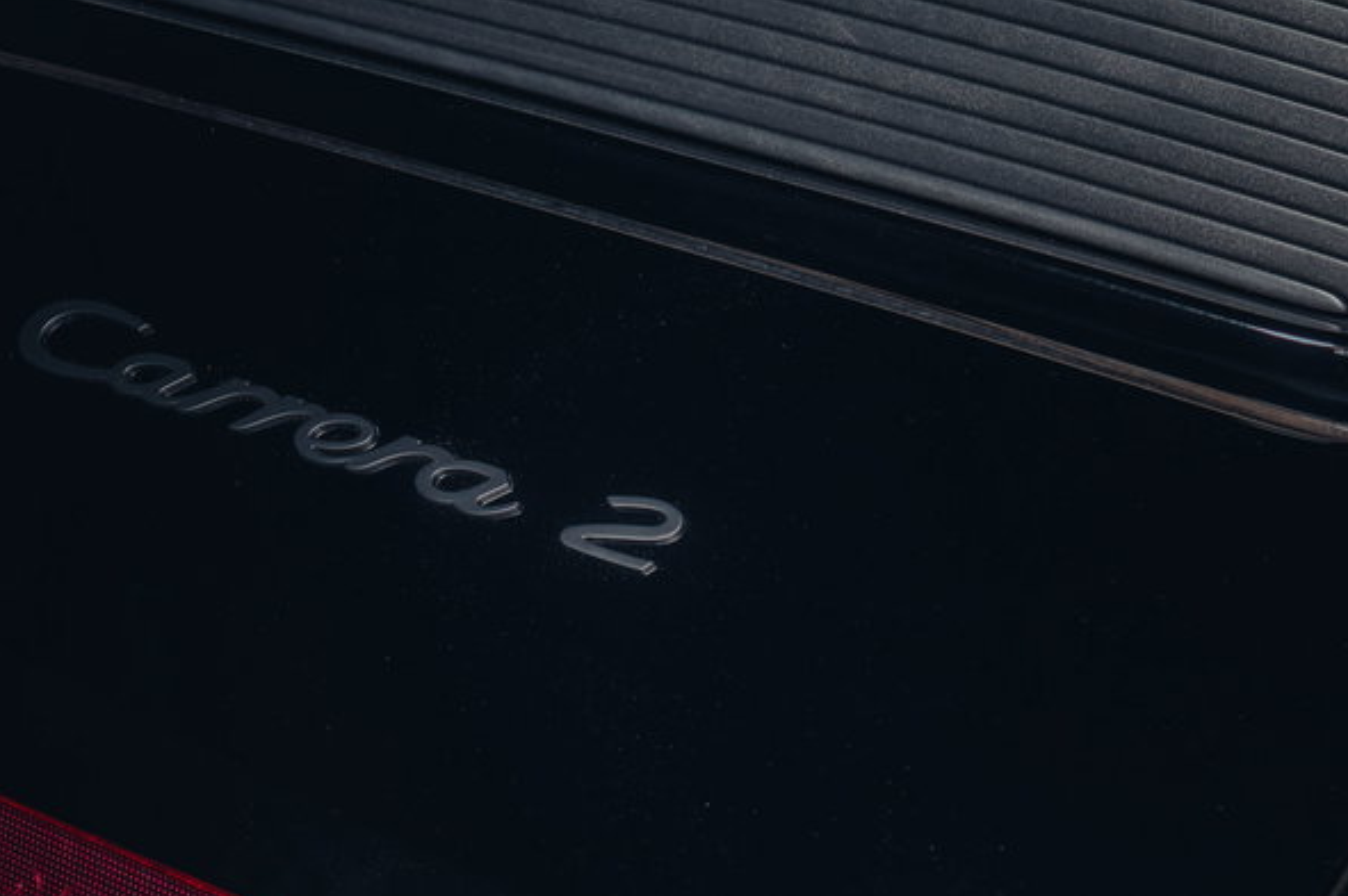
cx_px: 582
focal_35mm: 91
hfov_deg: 22.4
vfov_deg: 15.0
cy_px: 510
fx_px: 3405
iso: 400
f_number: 7.1
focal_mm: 70
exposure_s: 1/60
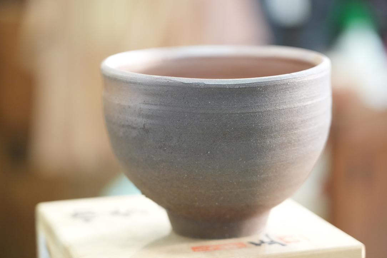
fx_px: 1129
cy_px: 129
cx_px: 194
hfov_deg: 19.5
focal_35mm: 105
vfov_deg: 13.0
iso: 5000
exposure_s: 1/125
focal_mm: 105
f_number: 4
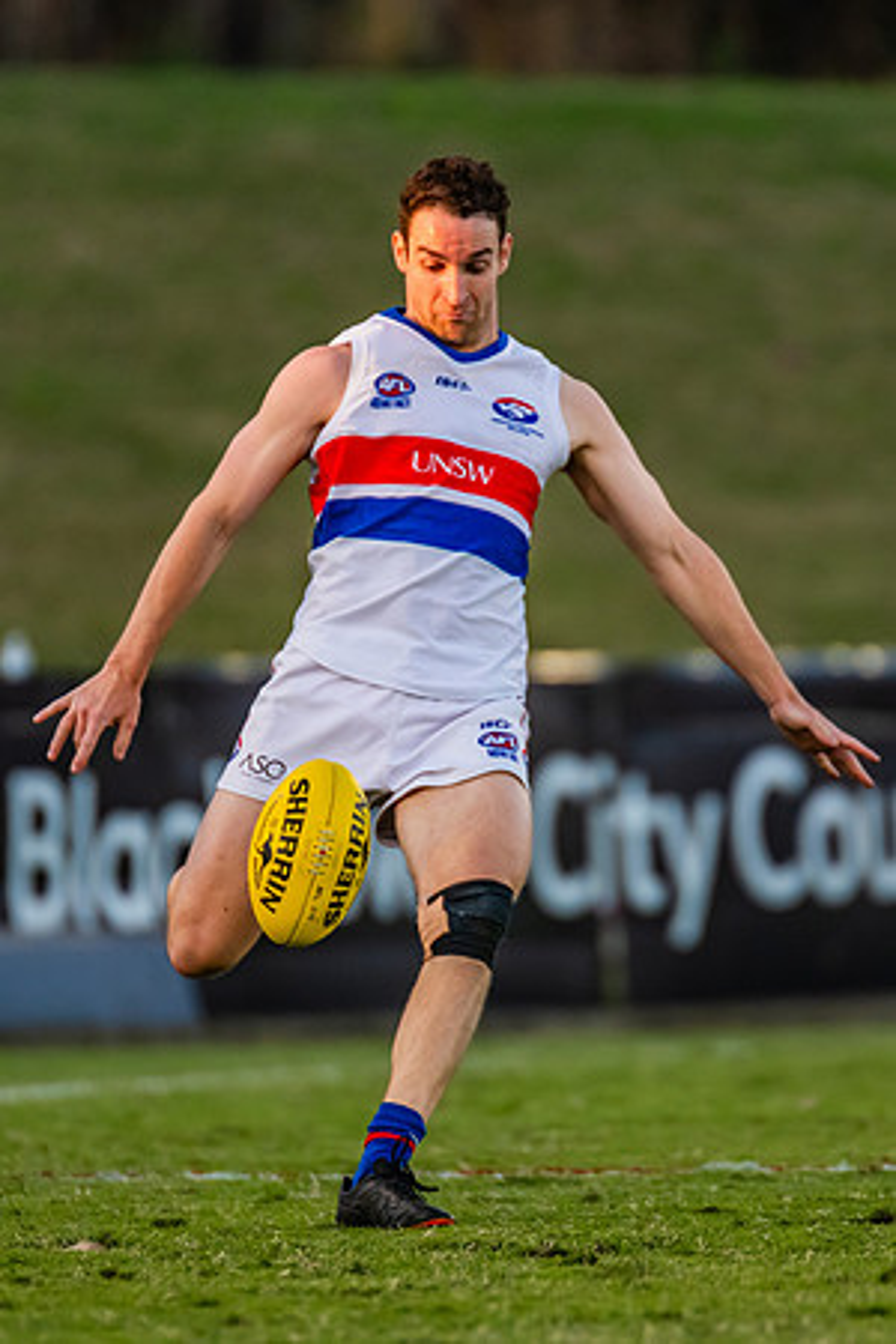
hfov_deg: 1.9
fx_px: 27376
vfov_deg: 2.8
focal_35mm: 733
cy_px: 590
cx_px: 451
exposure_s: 1/1600
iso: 1250
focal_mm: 420
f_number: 4
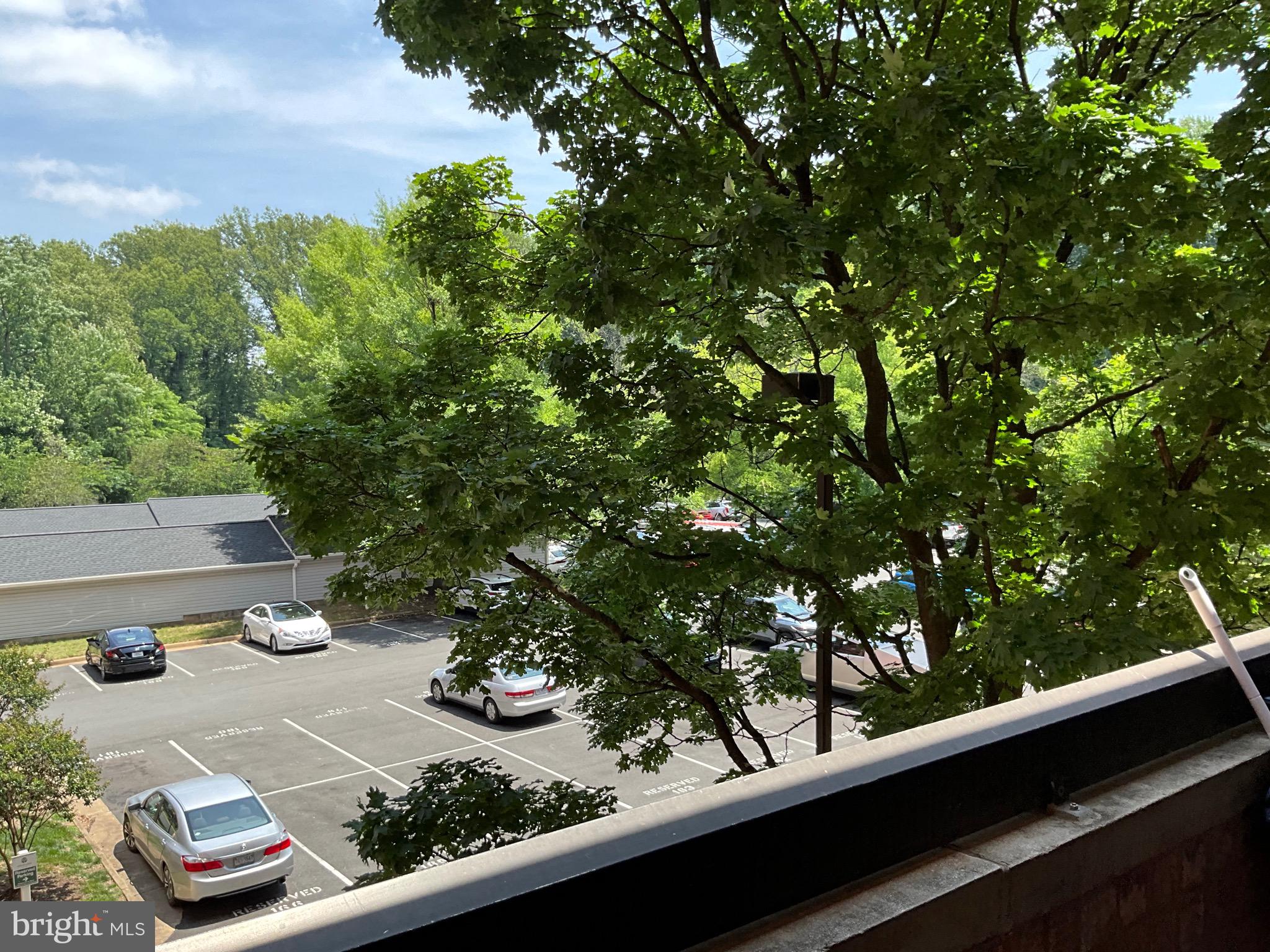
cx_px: 635
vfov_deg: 48.2
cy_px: 476
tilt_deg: -3.8
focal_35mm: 29
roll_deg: -0.5
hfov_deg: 61.7
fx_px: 1064
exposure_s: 1/412
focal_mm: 3
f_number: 1.8
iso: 25
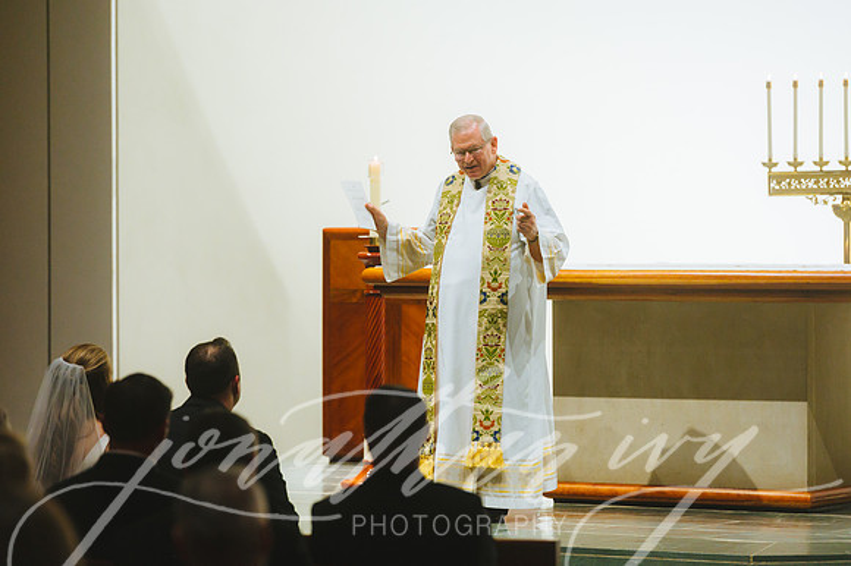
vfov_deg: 7.0
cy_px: 283
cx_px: 426
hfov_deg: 10.6
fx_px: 4607
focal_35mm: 195
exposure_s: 1/250
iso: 2500
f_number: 2.8
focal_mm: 195
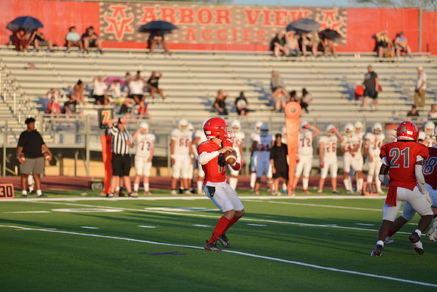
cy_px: 146
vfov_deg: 6.9
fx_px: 2428
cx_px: 218
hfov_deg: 10.3
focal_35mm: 200
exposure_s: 1/1000
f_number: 2.8
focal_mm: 200
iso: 100
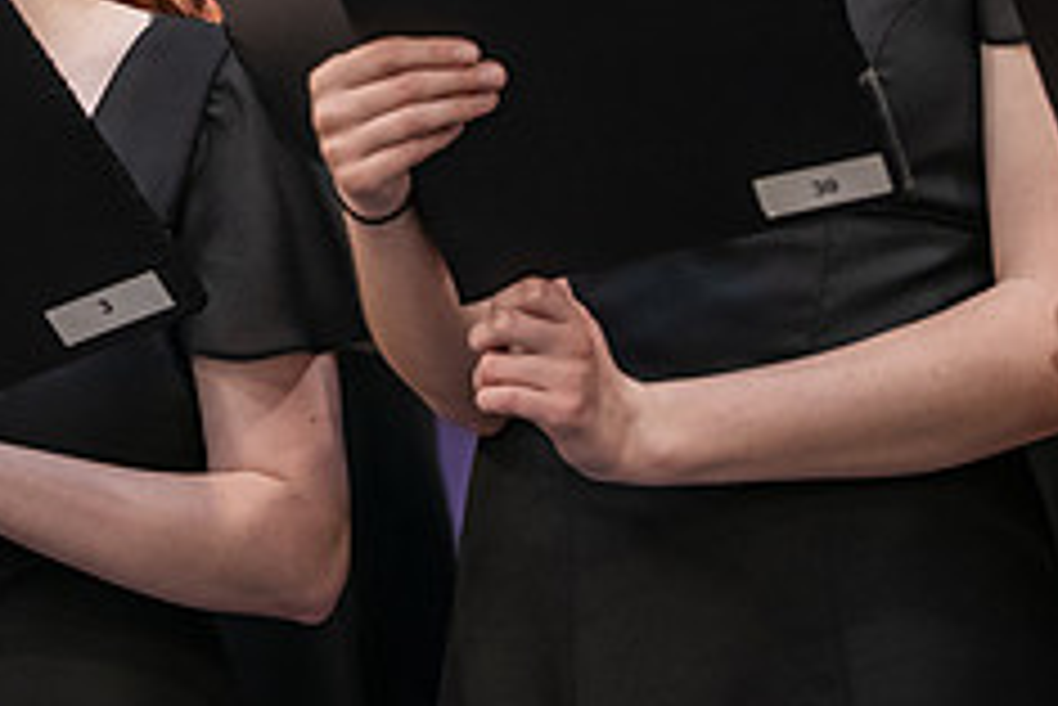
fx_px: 7410
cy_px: -70
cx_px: -108
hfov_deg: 8.1
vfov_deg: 5.4
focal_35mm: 252
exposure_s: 1/200
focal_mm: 102
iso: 2500
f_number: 3.2
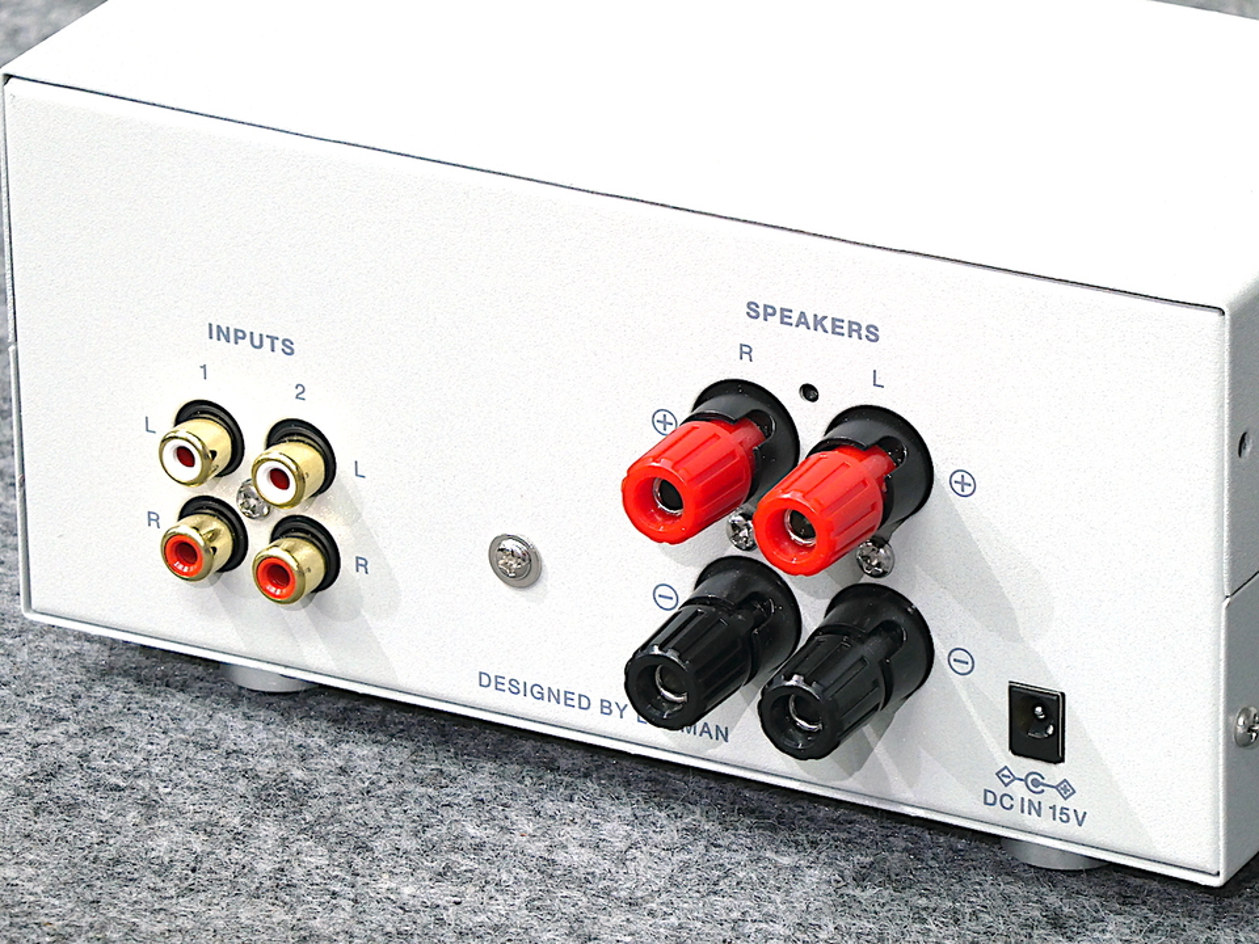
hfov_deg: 7.5
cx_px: 630
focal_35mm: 265
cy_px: 472
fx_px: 9638
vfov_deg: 5.6
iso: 200
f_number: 5.6
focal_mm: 47.5
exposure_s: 1/8
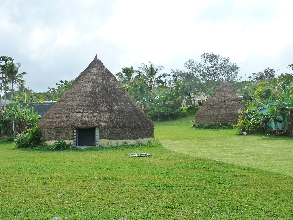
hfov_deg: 42.9
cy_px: 110
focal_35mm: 44
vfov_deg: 32.9
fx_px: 372
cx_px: 146
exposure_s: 1/400
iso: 200
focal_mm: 7.3
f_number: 4.5
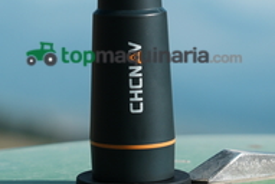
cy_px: 55
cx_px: 134
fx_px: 2310
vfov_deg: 4.6
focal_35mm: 302
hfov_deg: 6.8
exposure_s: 1/3200
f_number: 2.8
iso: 100
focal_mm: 70
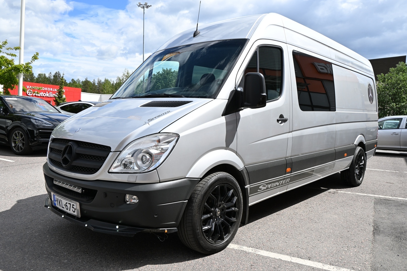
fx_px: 331
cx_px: 204
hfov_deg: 63.2
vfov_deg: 44.6
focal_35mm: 29
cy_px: 136
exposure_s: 1/320
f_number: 6.3
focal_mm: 19.5
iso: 100
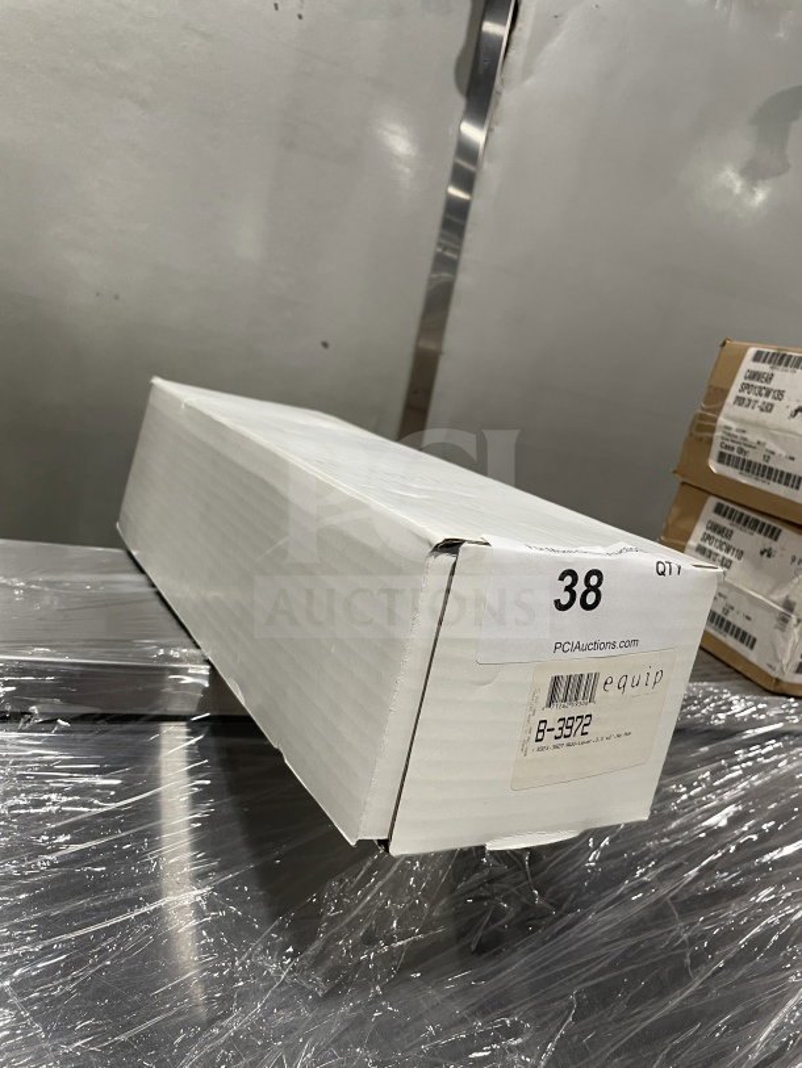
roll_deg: -13.0
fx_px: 803
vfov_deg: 67.3
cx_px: 401
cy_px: 534
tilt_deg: -7.4
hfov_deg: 53.1
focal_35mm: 26
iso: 125
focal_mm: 4.2
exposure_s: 1/91
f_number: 1.6
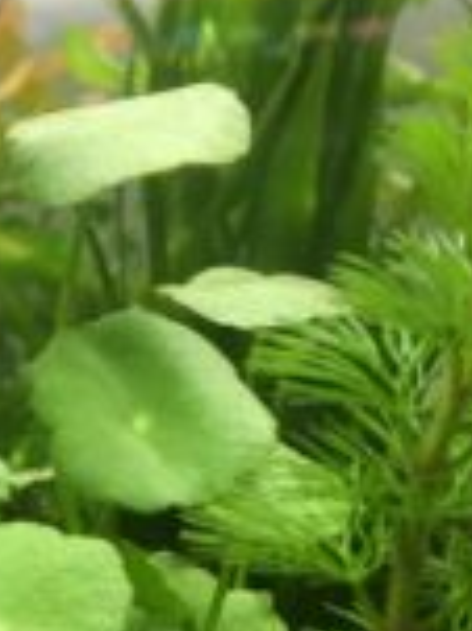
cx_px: -109
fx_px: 1402
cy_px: 568
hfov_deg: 18.1
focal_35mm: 77
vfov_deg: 24.6
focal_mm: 4.15
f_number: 2.2
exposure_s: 1/33
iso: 50
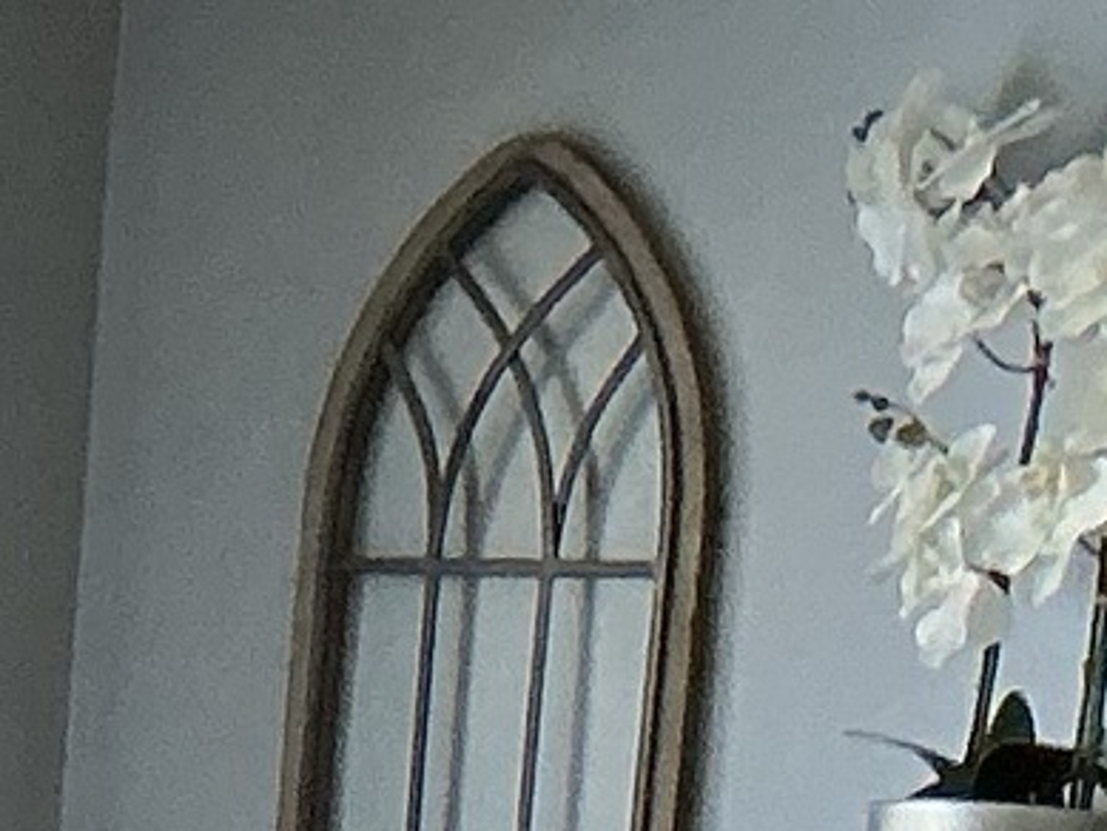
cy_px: 1890
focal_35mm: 229
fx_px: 7326
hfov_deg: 8.3
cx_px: -1007
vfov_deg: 6.2
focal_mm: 3
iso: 80
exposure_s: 1/60
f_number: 1.8
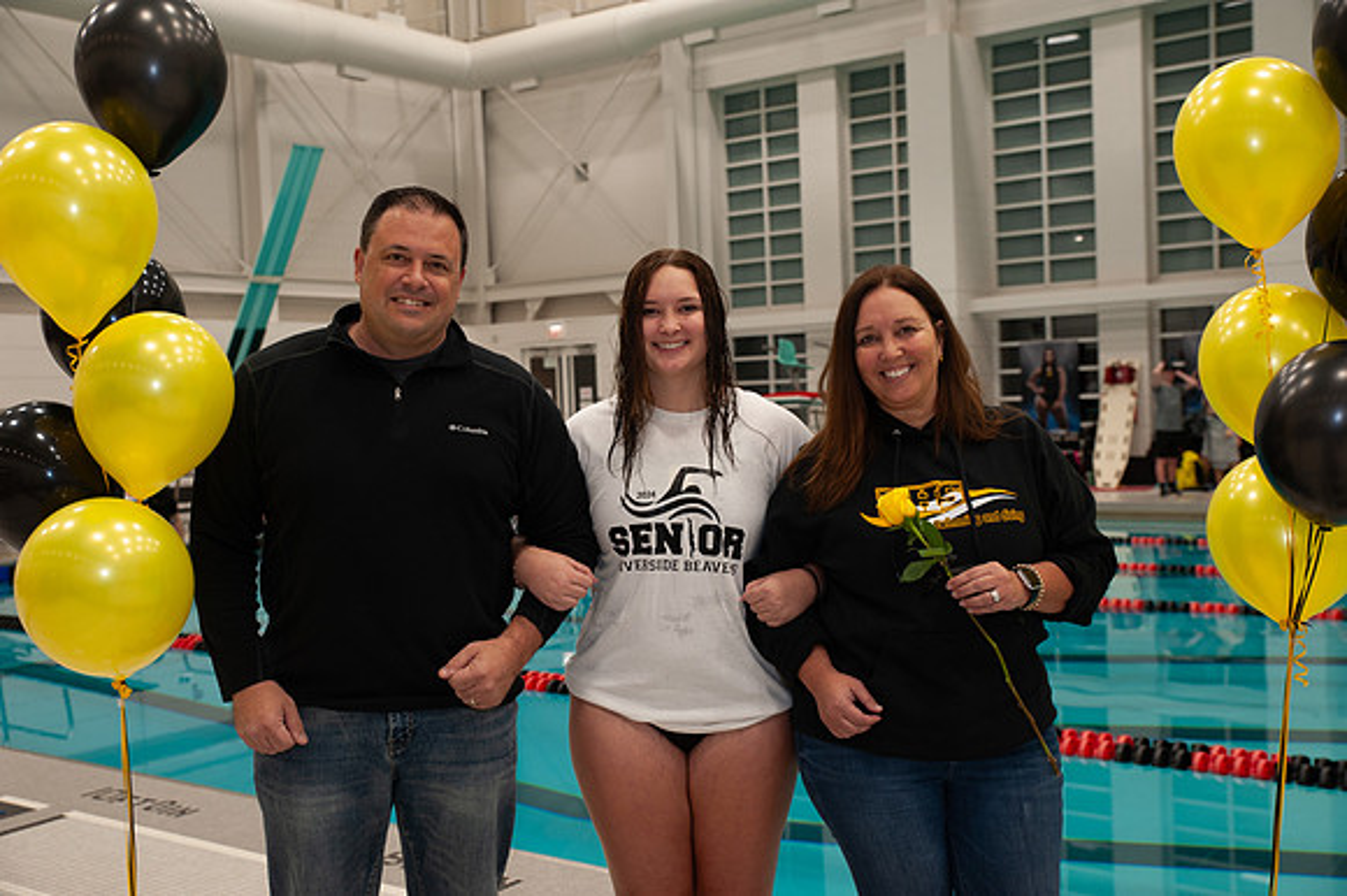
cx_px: 674
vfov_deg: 33.4
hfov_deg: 48.5
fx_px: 1496
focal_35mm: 40
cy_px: 448
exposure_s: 1/60
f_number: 5
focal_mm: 40
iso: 500
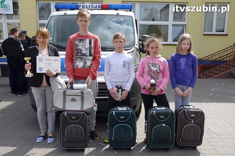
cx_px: 118
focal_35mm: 32
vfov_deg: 41.6
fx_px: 205
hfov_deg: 59.5
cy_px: 78
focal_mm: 21
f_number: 10
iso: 500
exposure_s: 1/400
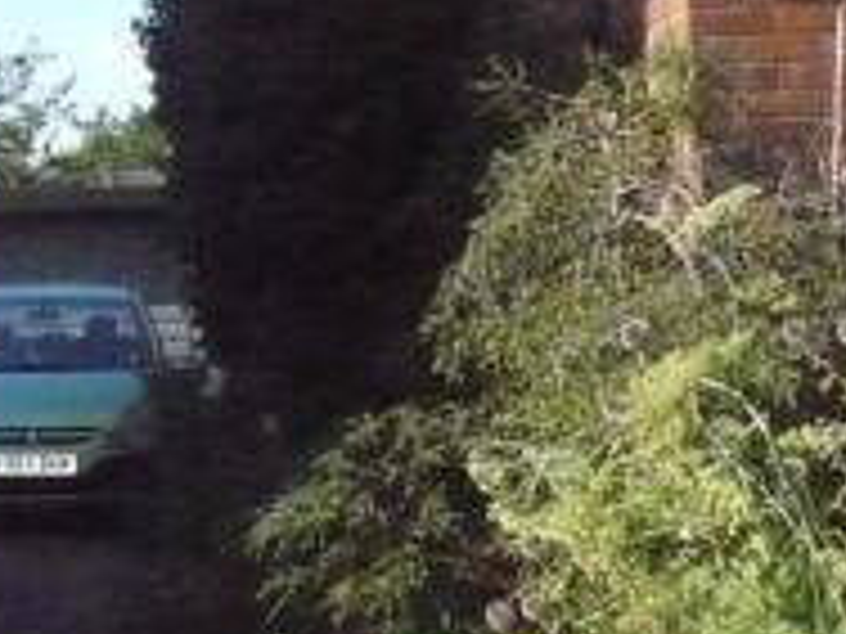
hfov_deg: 16.7
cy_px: 173
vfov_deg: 12.8
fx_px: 2811
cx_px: -52
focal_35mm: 115
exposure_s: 1/1300
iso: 1250
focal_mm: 6.1
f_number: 8
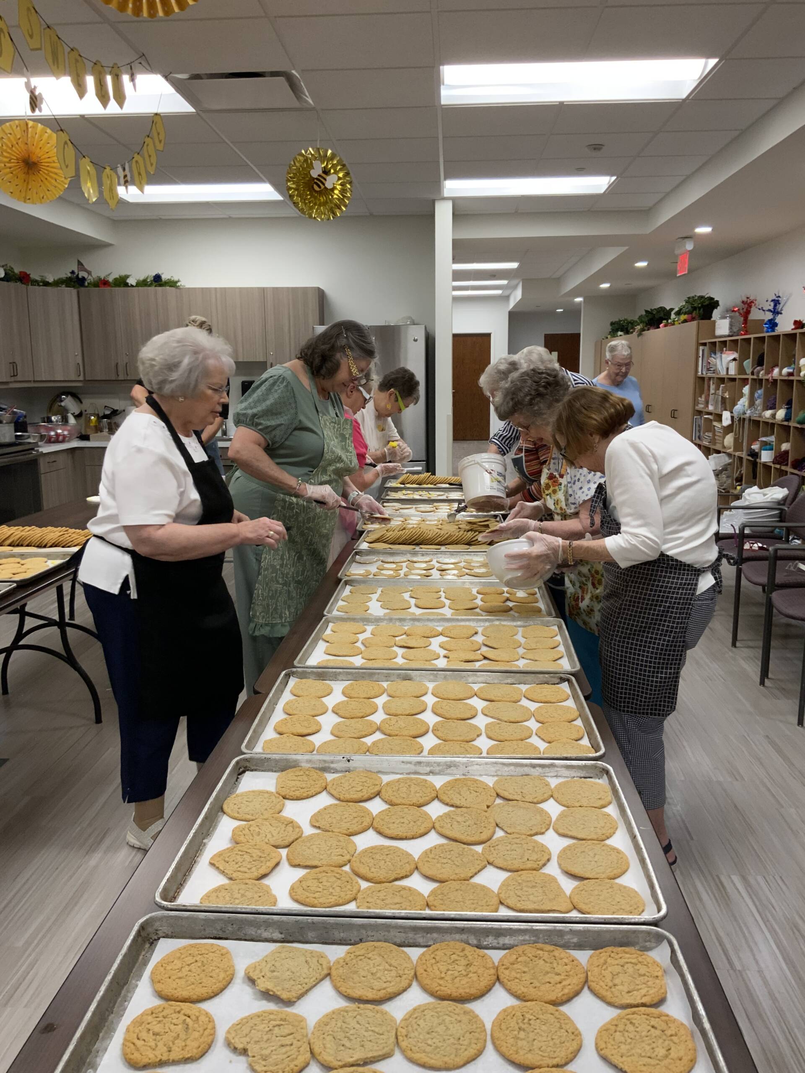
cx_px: 402
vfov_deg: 61.7
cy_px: 536
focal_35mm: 29
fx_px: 899
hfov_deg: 48.2
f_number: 1.8
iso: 64
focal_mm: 3
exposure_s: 1/60
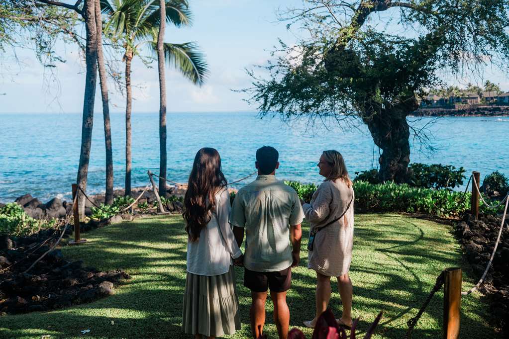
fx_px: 594
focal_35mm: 42
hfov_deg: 46.4
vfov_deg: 31.9
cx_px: 254
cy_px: 170
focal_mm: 42
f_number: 3.5
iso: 250
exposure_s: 1/2500
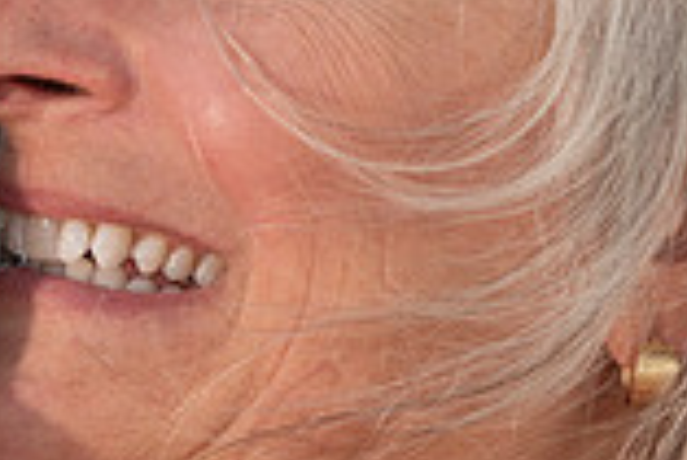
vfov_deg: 2.1
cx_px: -123
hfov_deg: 3.2
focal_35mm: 646
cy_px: 484
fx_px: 12339
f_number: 4
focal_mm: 175
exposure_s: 1/320
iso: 160
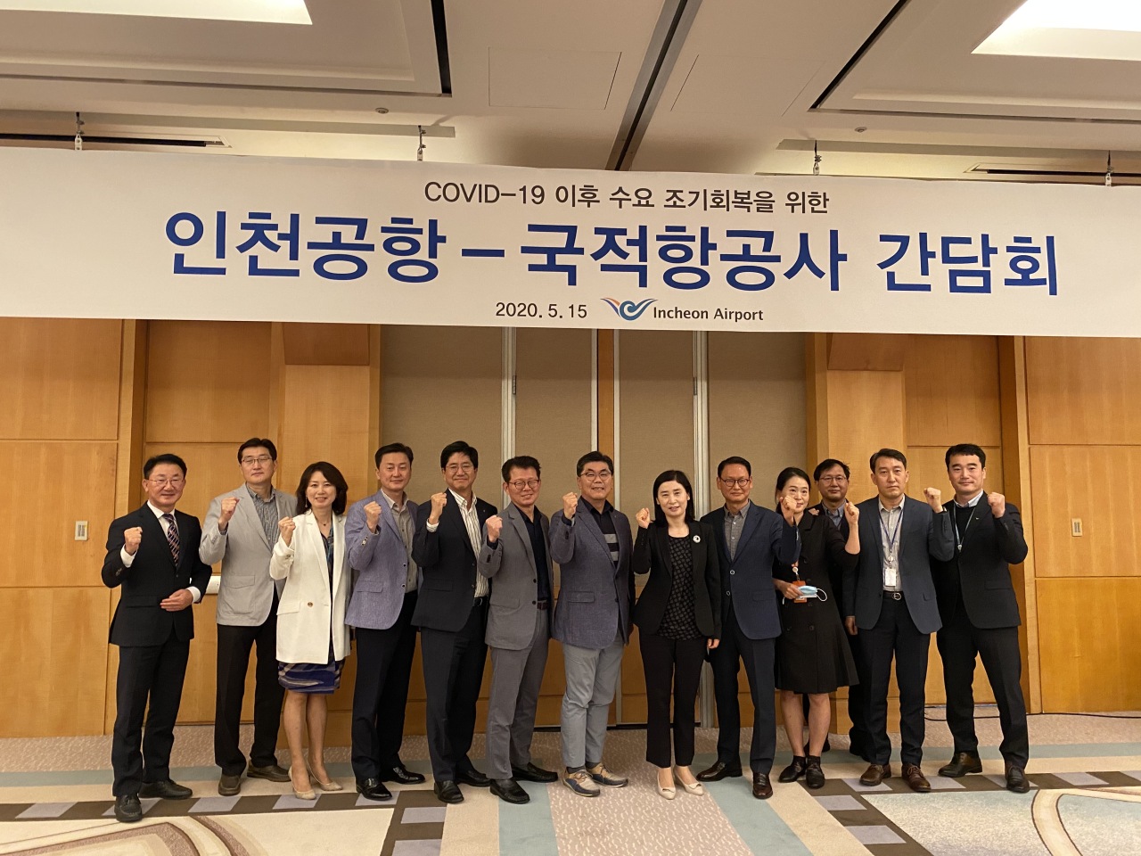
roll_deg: -0.1
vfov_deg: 53.1
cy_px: 428
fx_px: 857
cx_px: 570
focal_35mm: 26
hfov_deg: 67.3
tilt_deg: +3.9
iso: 320
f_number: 1.8
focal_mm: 4.25
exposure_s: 1/40
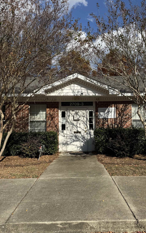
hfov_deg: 47.5
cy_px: 119
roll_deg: -1.2
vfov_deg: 70.4
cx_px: 82
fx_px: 166
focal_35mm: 26
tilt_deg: +5.9
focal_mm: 6.76
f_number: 1.78
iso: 80
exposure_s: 1/5348
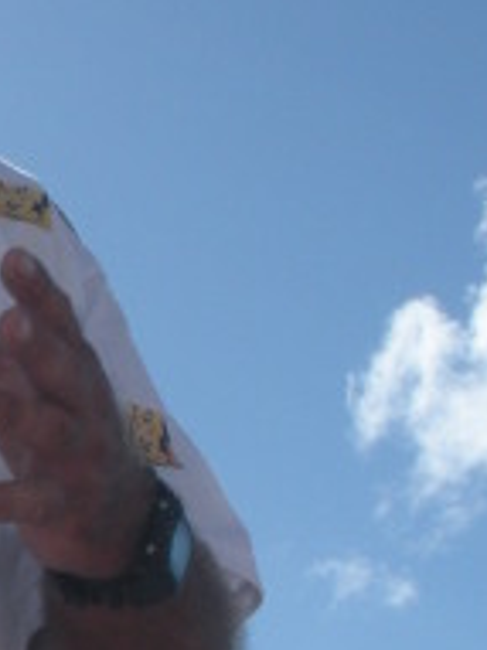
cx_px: -344
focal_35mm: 161
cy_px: 727
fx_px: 3023
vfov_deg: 12.1
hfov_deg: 8.9
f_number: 5.6
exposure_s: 1/457
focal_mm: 6.3
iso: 64
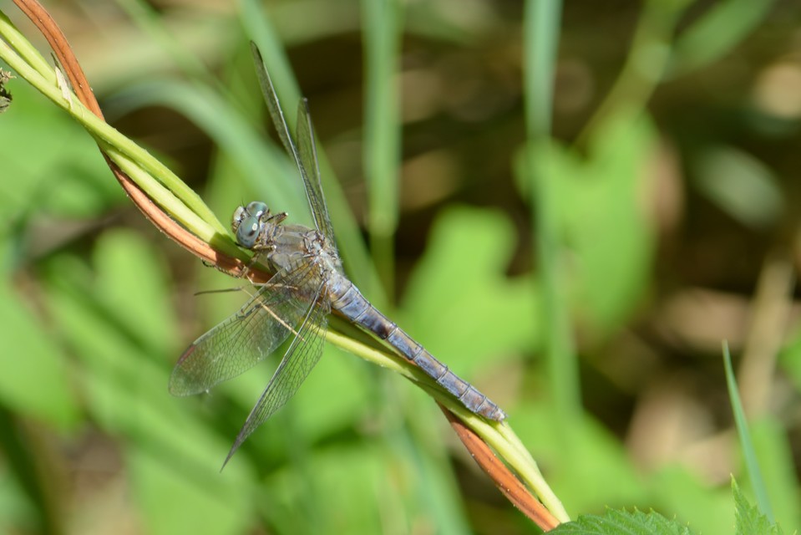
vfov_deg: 3.1
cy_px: 268
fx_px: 10015
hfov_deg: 4.6
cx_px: 400
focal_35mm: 450
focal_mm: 300
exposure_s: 1/160
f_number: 8
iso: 100
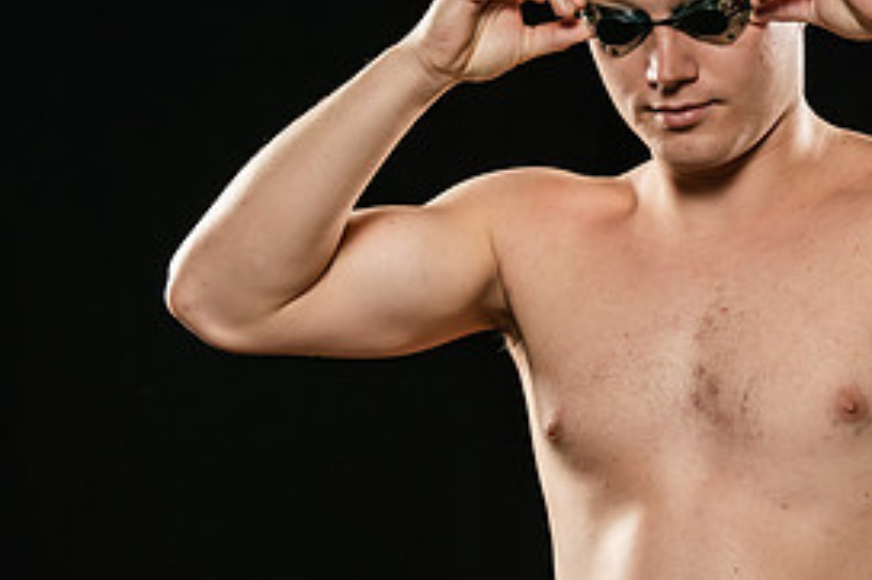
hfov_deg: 9.8
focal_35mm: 209
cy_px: 261
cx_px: 798
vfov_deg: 6.6
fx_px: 5059
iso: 320
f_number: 5.6
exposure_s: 1/250
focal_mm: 98
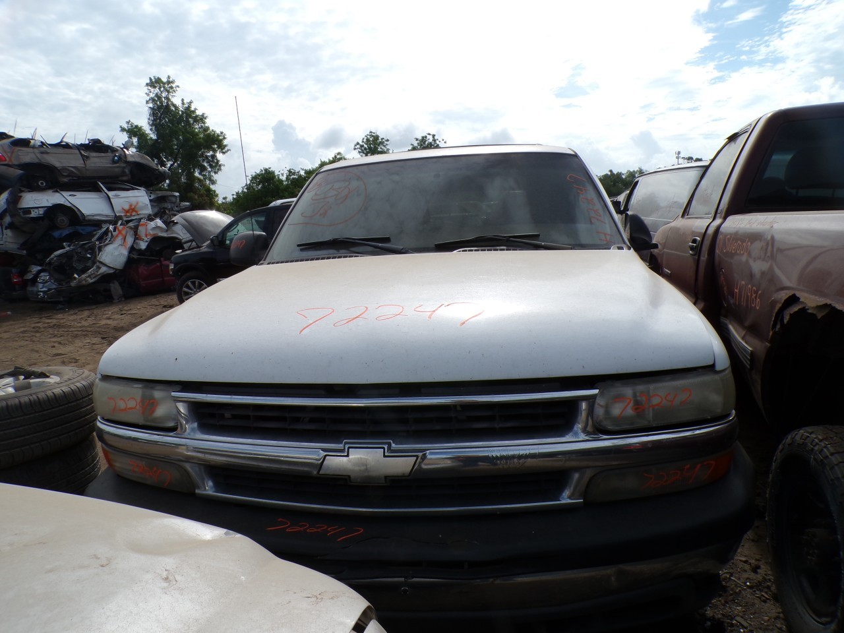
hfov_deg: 71.6
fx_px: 585
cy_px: 316
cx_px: 422
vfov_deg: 56.8
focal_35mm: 24
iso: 100
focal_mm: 4.3
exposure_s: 1/600
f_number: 5.8
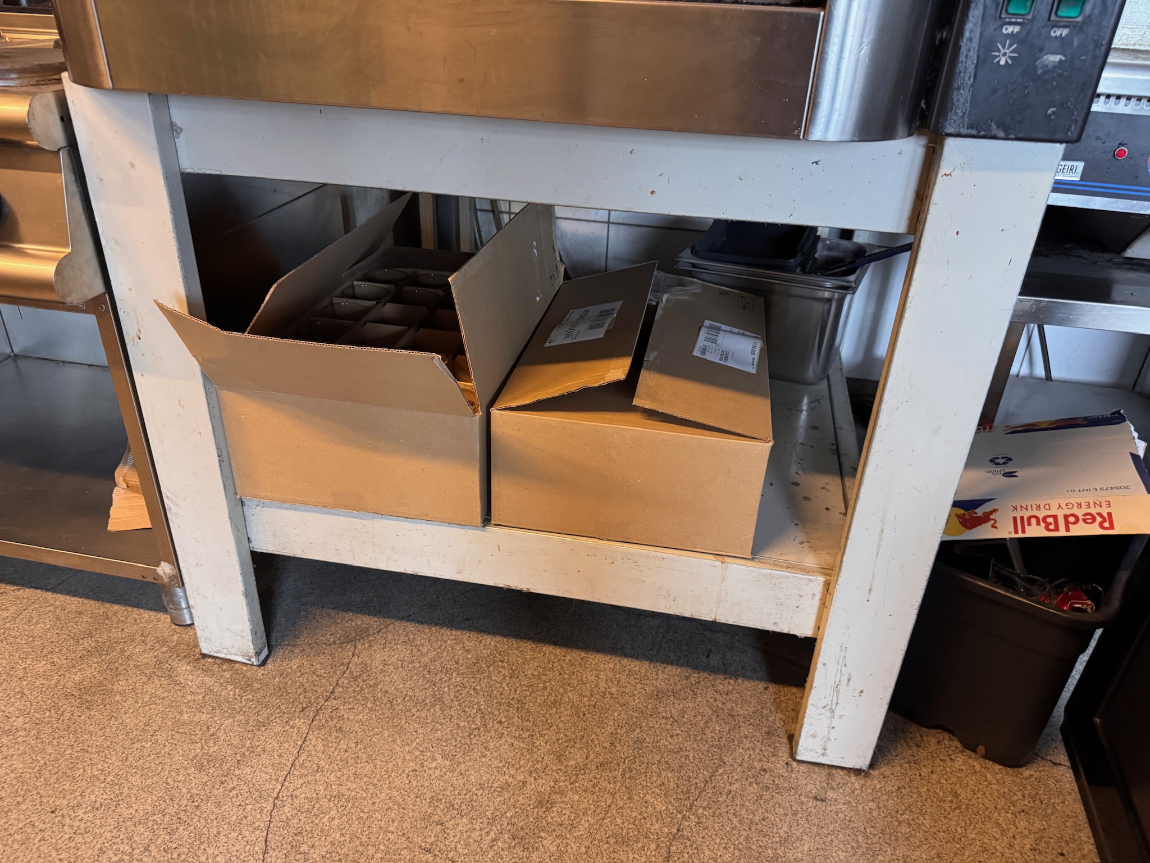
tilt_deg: -28.4
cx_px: 575
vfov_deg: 56.8
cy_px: 432
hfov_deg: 71.6
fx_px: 797
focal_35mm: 24
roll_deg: -3.2
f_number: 1.78
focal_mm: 6.76
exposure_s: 1/50
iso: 500
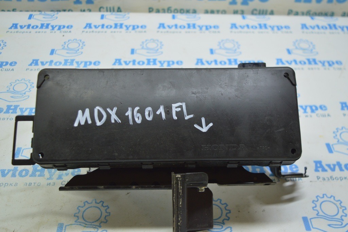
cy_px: 116
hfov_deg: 48.0
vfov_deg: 33.0
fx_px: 391
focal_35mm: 40
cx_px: 174
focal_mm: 27
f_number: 4
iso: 400
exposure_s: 1/60
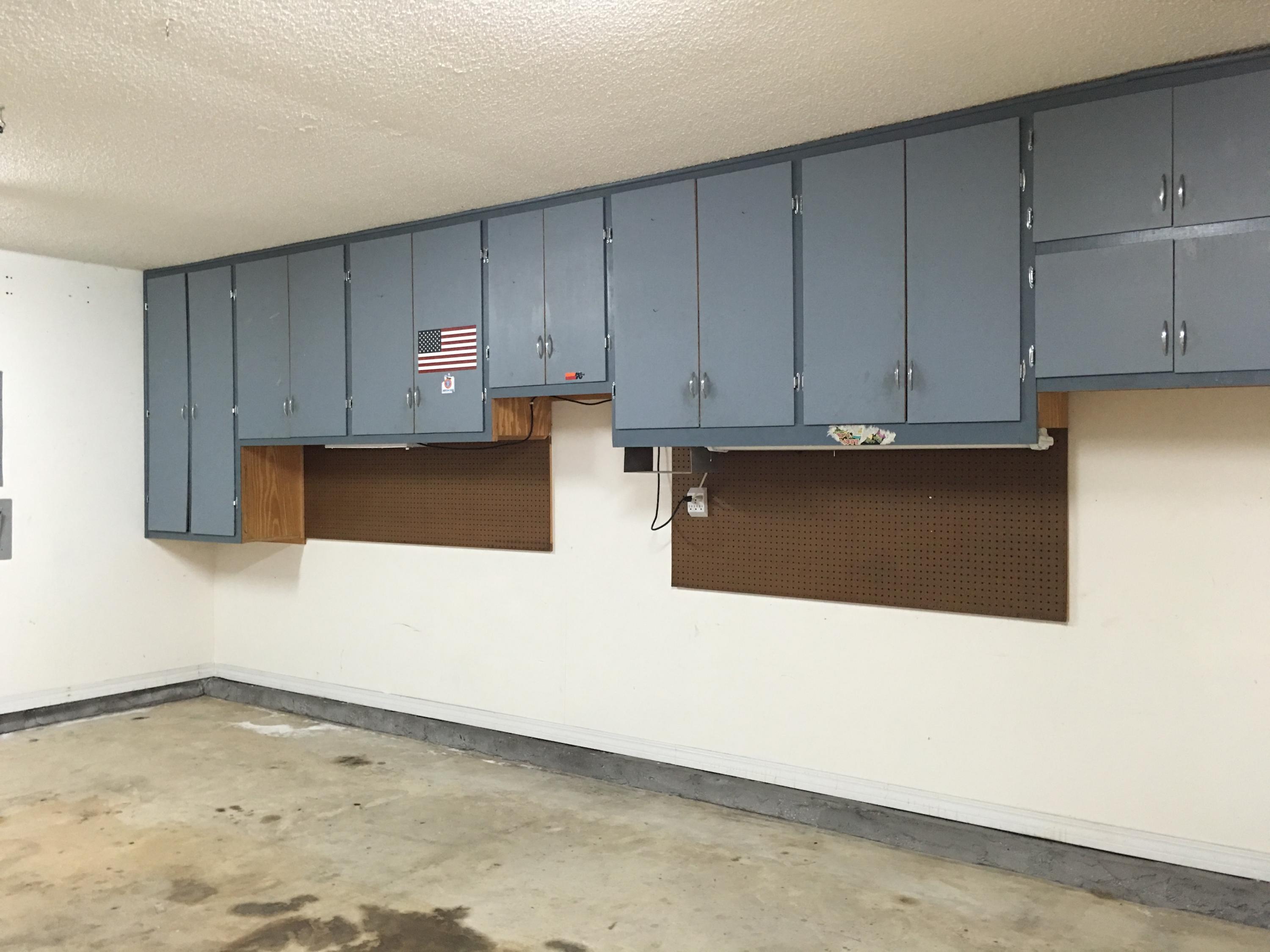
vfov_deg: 48.2
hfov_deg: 61.7
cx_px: 635
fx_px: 1064
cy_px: 476
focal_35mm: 29
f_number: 2.2
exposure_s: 1/15
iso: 80
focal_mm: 4.15
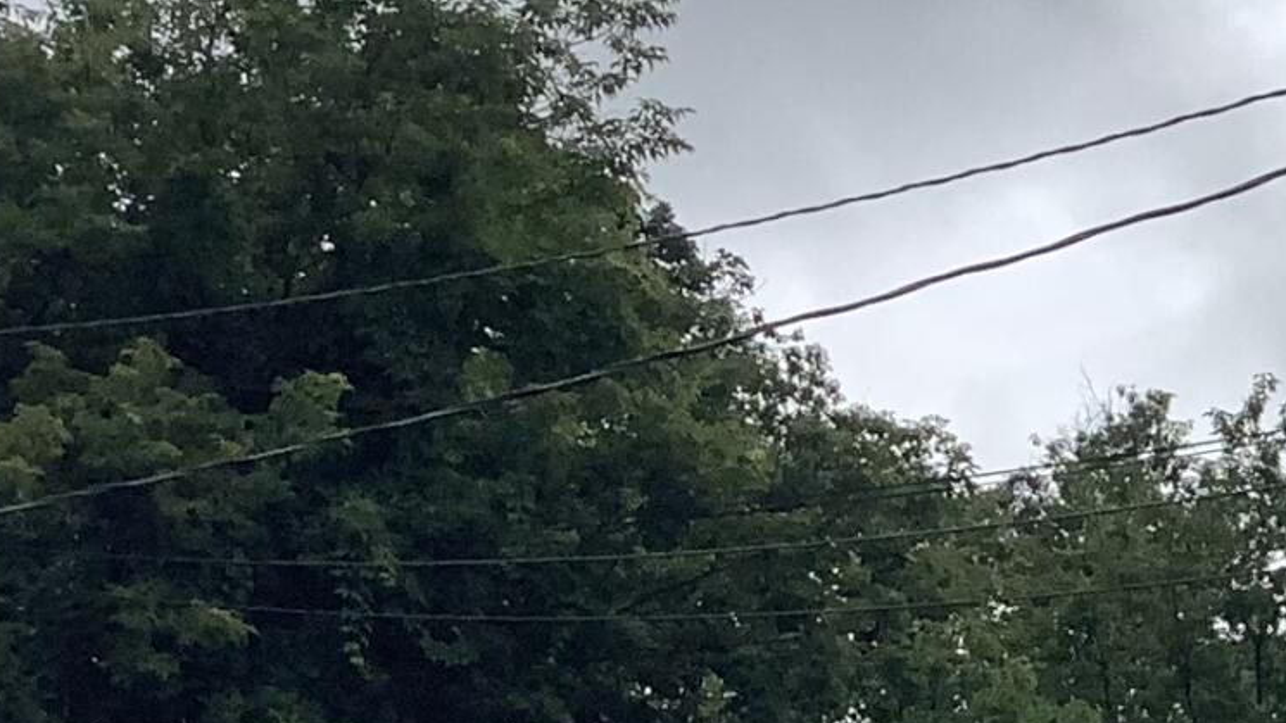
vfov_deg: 8.8
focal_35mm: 136
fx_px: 4637
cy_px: 864
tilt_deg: +11.3
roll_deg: +0.8
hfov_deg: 14.6
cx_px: 2014
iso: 25
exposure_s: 1/2632
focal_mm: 3.3
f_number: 2.4
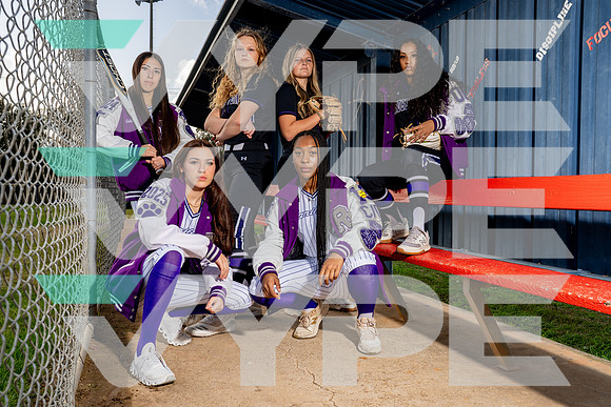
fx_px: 543
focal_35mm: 32
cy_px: 204
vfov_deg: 41.1
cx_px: 306
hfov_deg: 58.7
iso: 100
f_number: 7.1
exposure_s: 1/250
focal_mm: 32
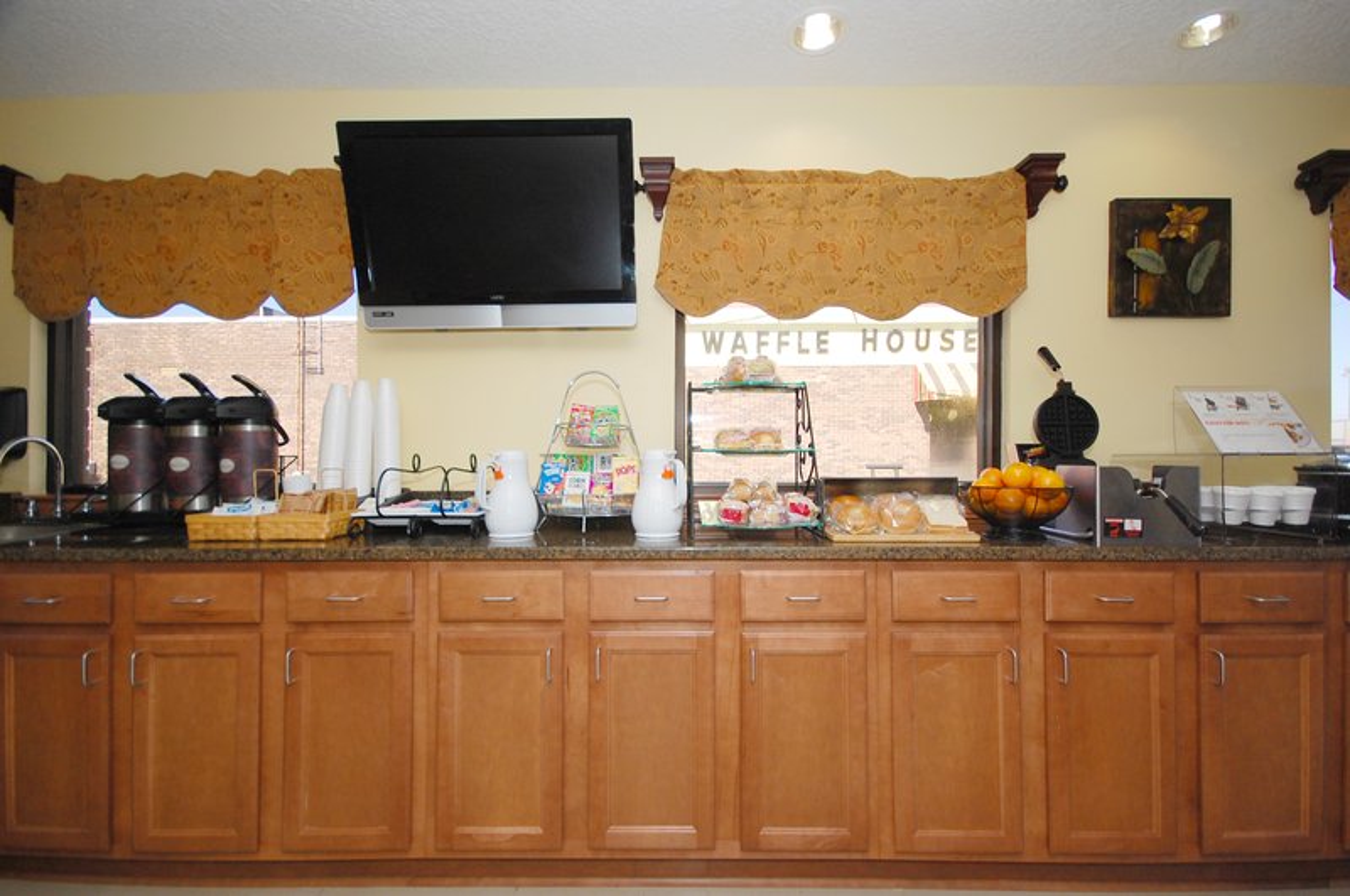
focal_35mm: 15
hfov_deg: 100.5
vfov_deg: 77.2
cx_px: 675
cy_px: 448
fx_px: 562
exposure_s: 1/500
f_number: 4
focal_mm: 10
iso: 400
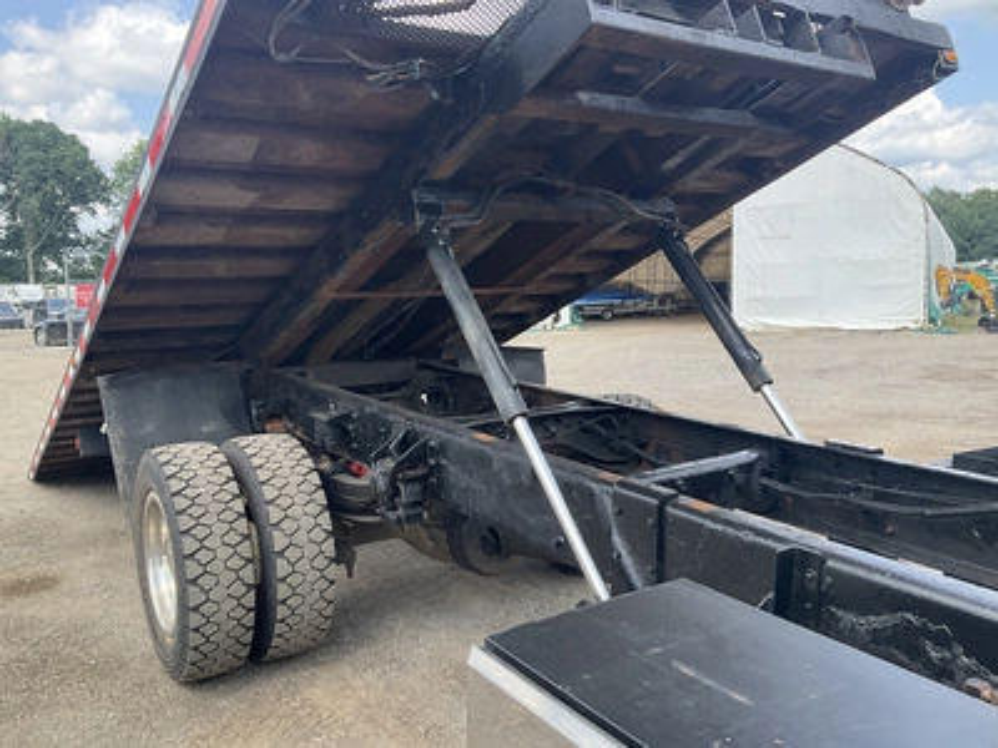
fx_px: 836
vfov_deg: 48.2
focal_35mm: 29
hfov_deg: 61.7
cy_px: 374
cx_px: 499
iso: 25
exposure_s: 1/365
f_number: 1.8
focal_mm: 3
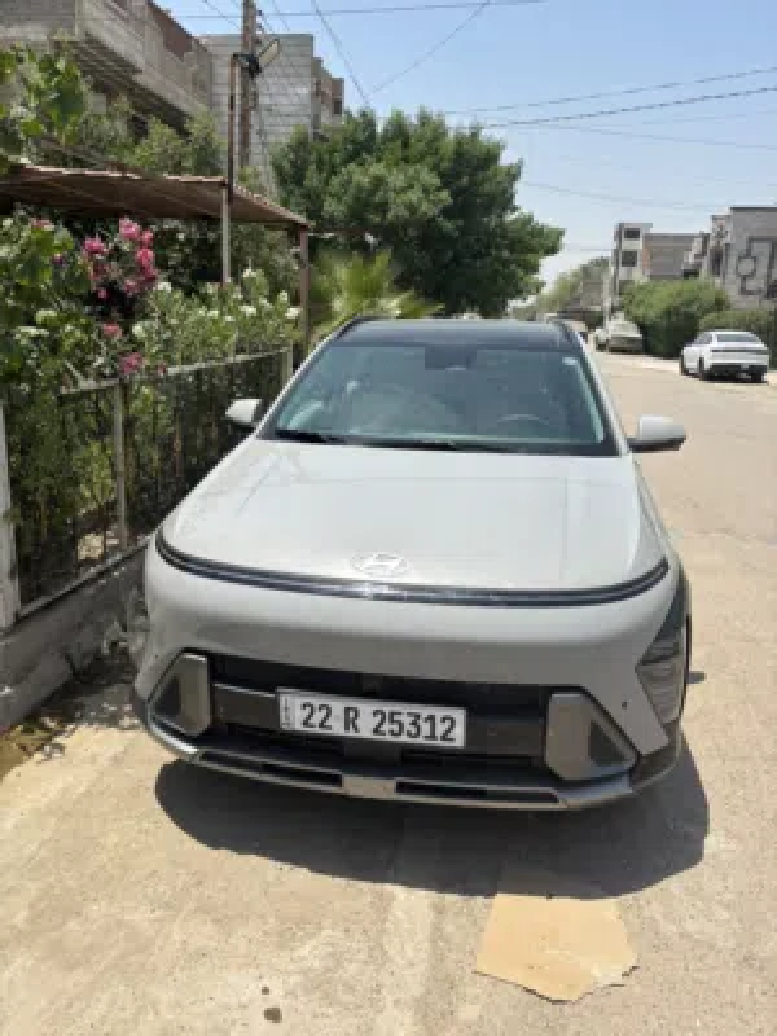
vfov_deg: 67.3
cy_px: 518
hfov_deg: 53.1
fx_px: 778
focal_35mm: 26
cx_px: 388
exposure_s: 1/3650
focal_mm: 5.96
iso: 50
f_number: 1.6
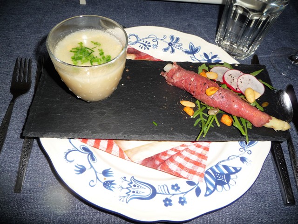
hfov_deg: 63.4
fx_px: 241
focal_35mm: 28
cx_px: 149
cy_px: 112
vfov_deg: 49.7
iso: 100
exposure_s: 1/30
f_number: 3.3
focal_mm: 4.7
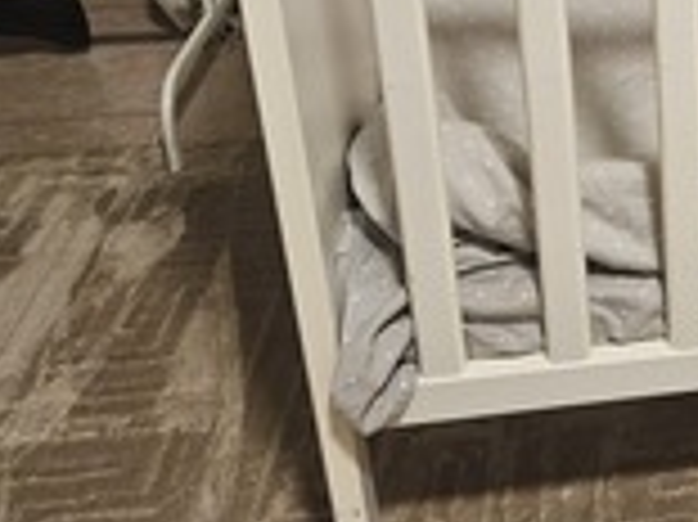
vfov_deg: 20.4
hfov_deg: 24.7
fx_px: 1370
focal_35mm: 68
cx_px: 921
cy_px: -74
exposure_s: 1/120
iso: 500
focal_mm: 5.4
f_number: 1.8
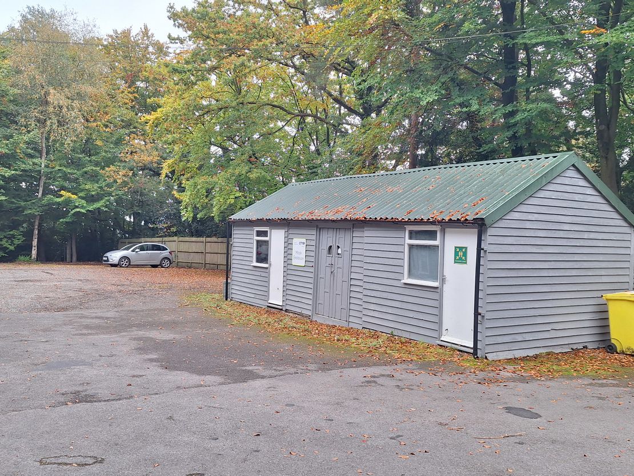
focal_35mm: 23
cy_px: 238
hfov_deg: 73.9
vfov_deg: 58.9
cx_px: 317
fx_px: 421
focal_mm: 5.54
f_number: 1.8
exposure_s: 1/157
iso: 40
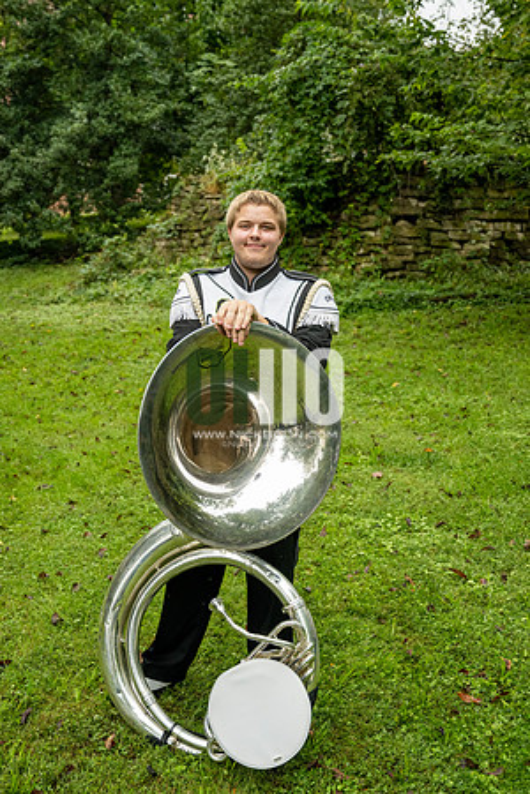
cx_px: 265
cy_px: 397
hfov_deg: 32.6
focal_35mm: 41
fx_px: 905
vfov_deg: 47.4
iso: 800
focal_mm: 41
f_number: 4
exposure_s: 1/500
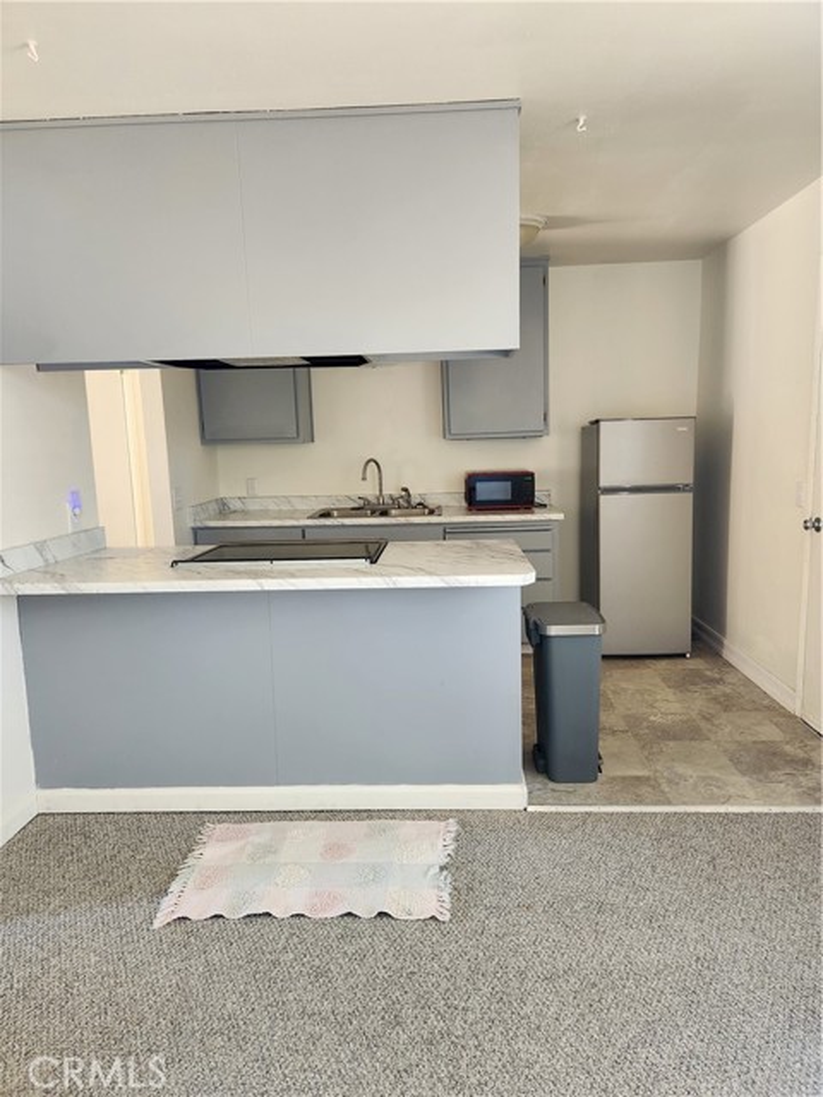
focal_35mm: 23
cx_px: 412
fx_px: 729
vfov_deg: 73.9
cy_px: 548
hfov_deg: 58.9
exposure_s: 1/120
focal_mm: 5.4
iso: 400
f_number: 1.8
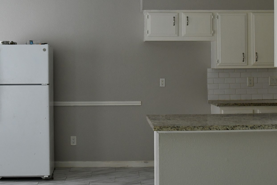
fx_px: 485
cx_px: 131
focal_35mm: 63
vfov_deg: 21.5
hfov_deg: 31.9
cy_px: 76
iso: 800
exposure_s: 1/200
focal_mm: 24
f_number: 2.8
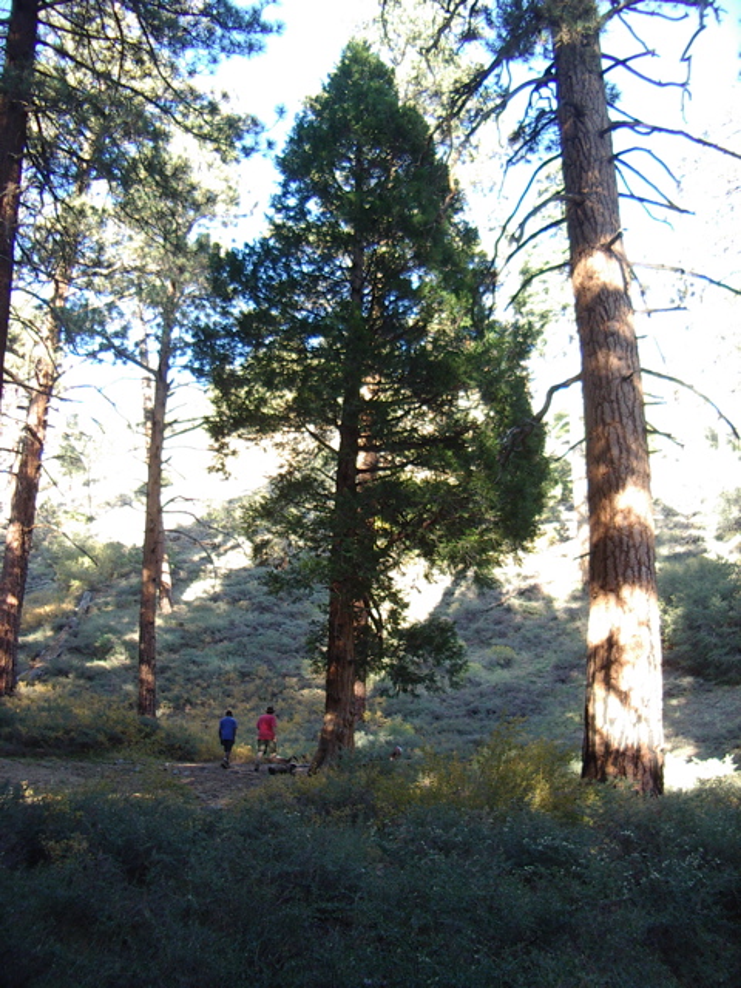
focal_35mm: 38
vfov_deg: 49.0
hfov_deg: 37.7
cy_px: 494
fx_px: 1085
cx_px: 370
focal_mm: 5.8
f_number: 2.6
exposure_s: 1/60
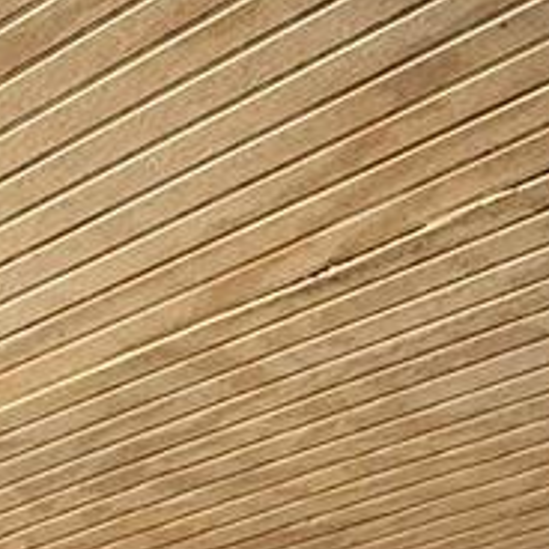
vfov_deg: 8.1
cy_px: 1760
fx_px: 3176
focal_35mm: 177
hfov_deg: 9.9
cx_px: 260
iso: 1000
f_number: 1.8
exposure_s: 1/120
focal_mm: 5.4
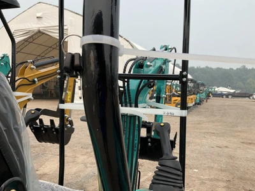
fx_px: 214
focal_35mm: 29
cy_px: 96
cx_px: 128
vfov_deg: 48.2
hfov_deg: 61.7
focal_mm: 3
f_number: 1.8
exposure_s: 1/1626
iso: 25
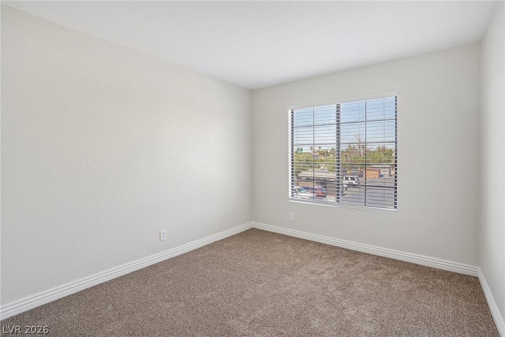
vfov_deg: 73.7
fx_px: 224
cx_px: 252
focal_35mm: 16
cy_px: 168
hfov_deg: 96.8
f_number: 8
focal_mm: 16
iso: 320
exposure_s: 1/30
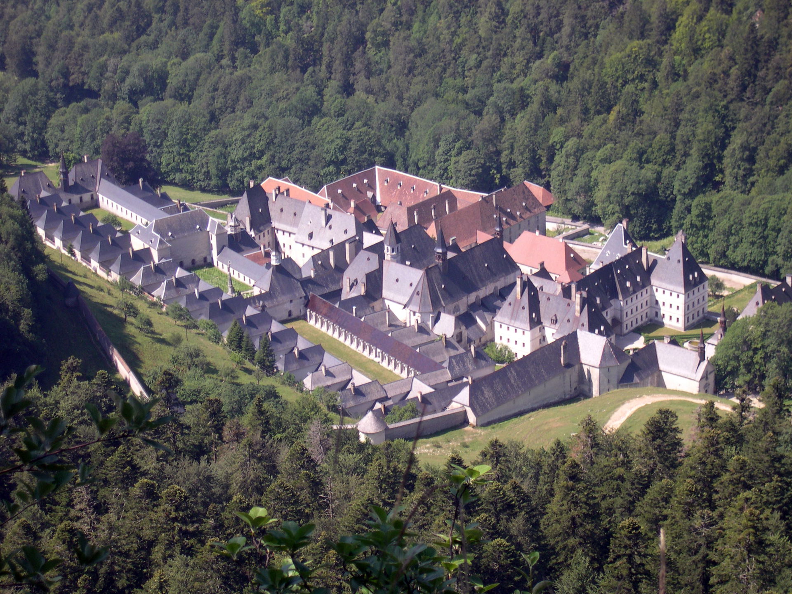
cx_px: 396
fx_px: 2608
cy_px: 297
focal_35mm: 114
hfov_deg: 17.3
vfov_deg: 13.0
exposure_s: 1/229
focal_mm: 24
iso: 100
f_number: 4.9
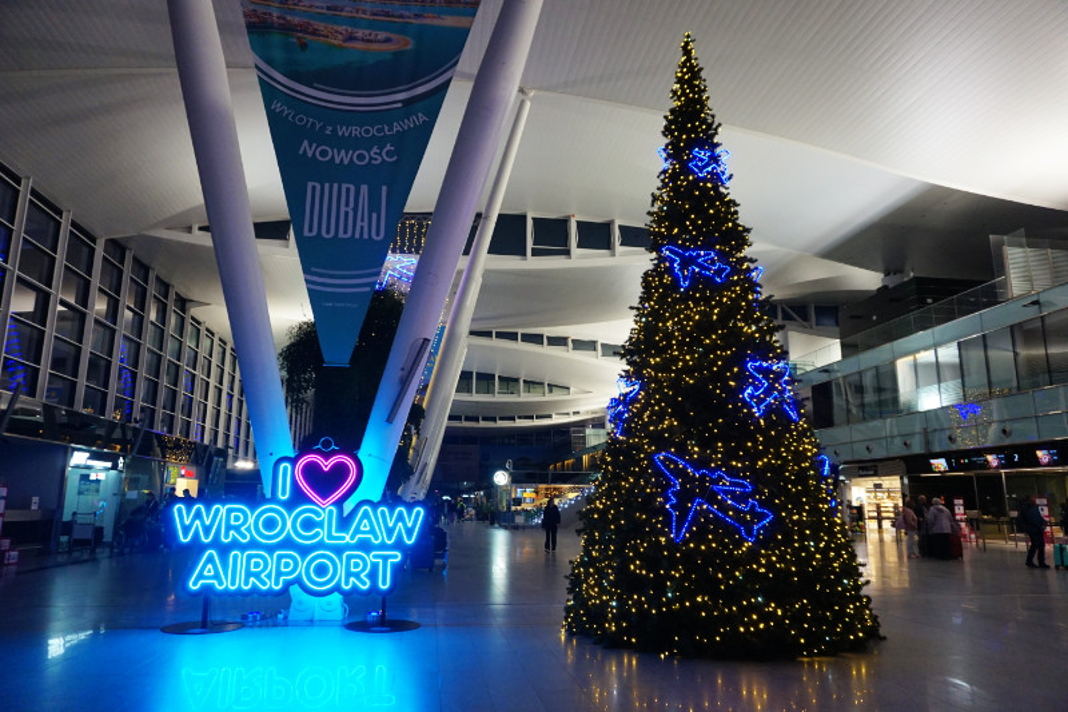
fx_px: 712
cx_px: 534
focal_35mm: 24
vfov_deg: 53.1
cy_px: 356
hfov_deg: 73.8
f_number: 4
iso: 800
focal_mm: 16
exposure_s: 1/60
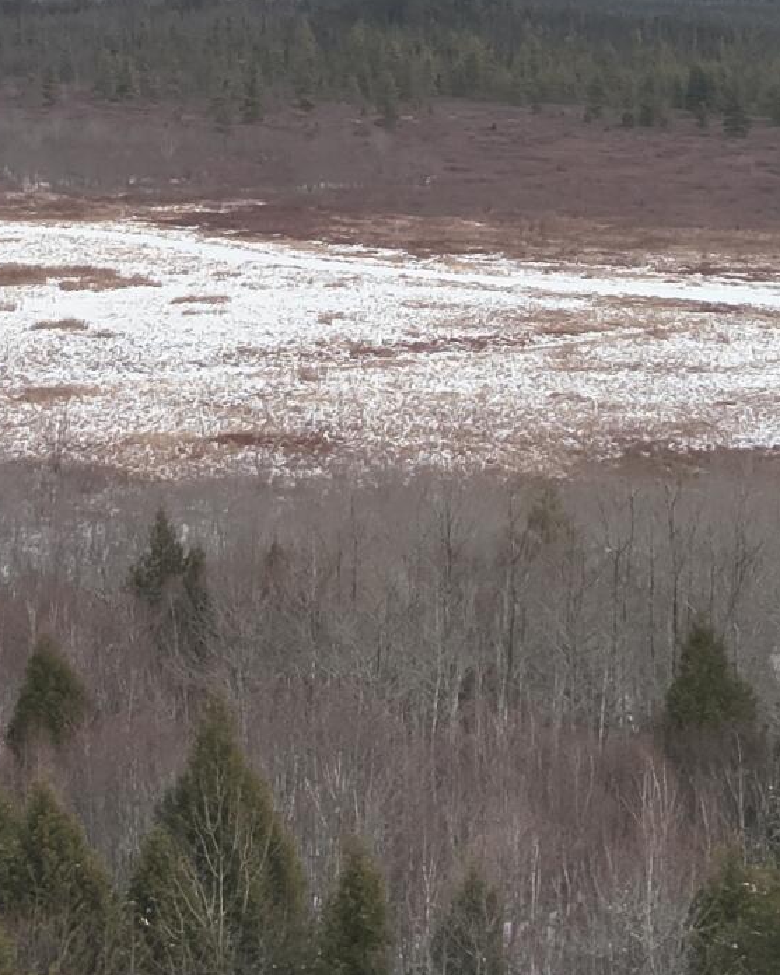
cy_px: -99
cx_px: 290
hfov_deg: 15.2
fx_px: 2914
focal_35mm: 101
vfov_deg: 18.3
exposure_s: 1/500
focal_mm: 4.4
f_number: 2.8
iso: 100
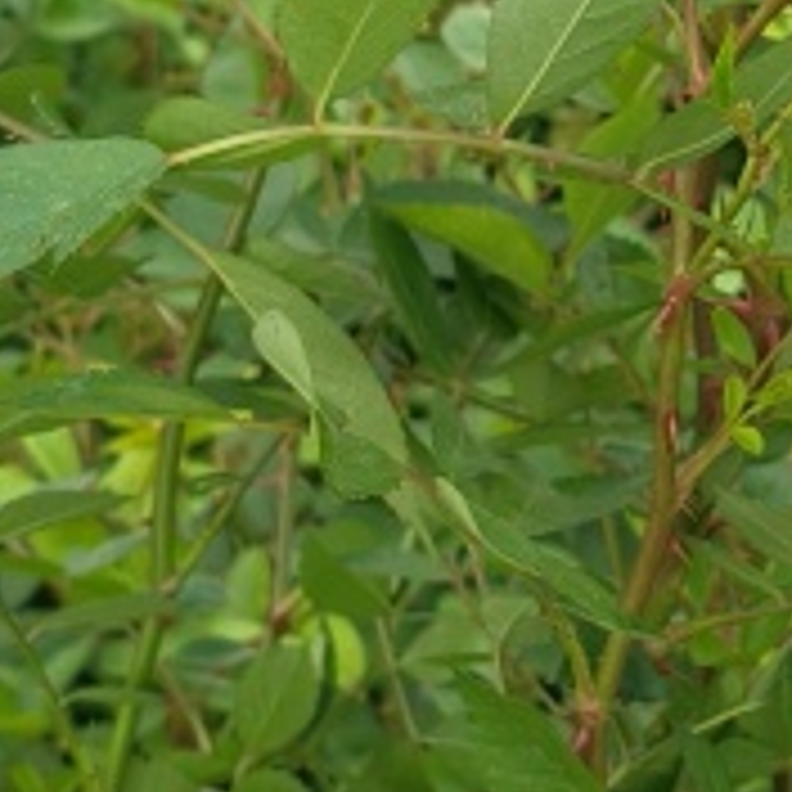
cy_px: 241
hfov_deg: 12.3
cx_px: 873
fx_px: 3598
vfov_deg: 12.5
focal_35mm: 139
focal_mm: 4.84
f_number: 1.8
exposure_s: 1/421
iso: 80
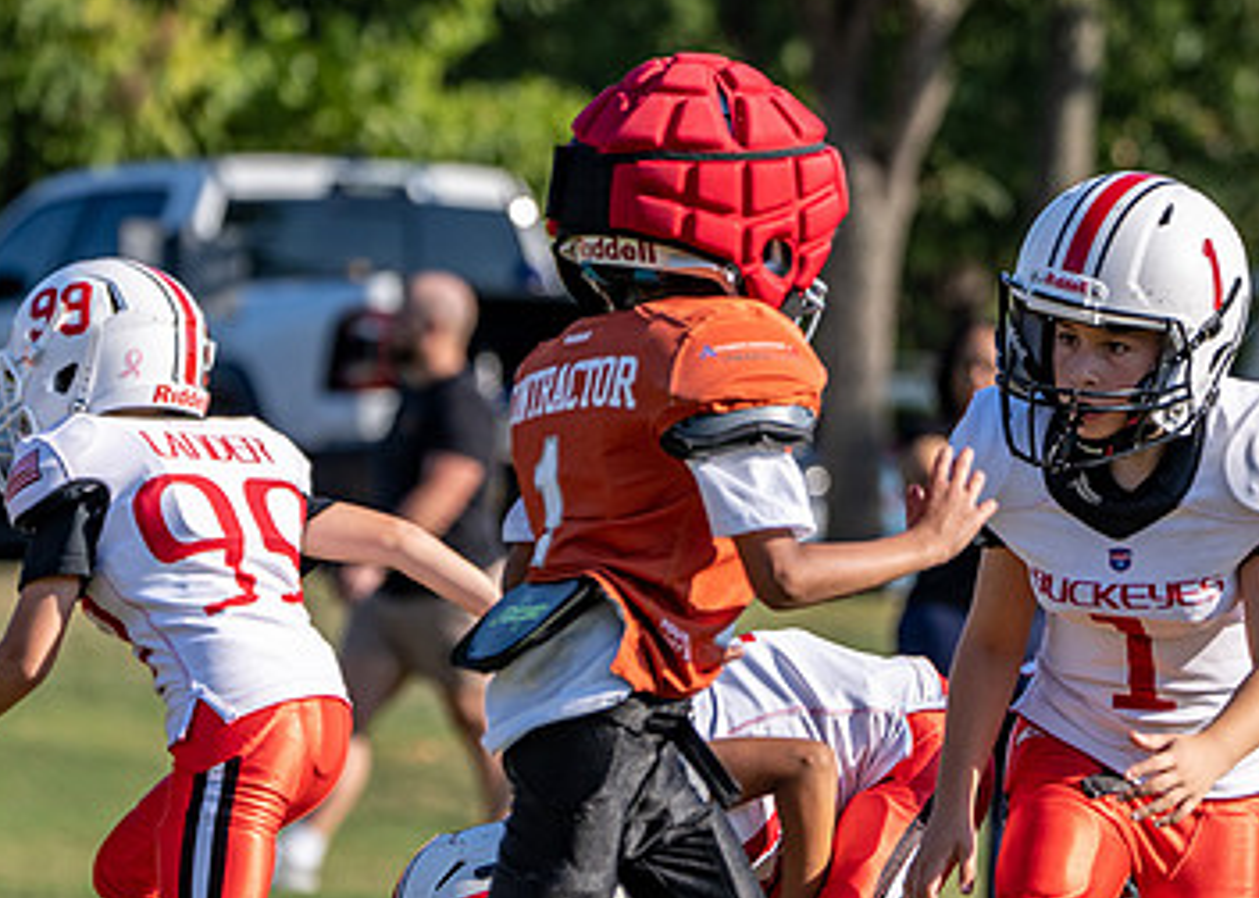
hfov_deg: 4.3
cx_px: 778
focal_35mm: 473
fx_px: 16910
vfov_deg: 3.0
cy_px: 667
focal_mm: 238
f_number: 5.6
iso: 320
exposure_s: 1/1600
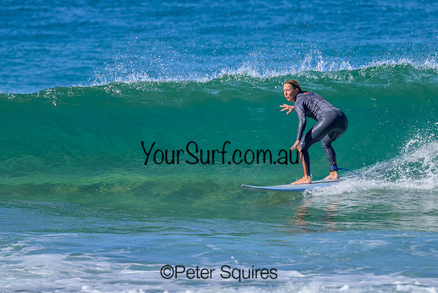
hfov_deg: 2.7
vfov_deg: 1.8
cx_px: 275
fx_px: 9372
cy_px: 121
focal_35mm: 770
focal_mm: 560
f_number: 8
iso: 640
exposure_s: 1/2000
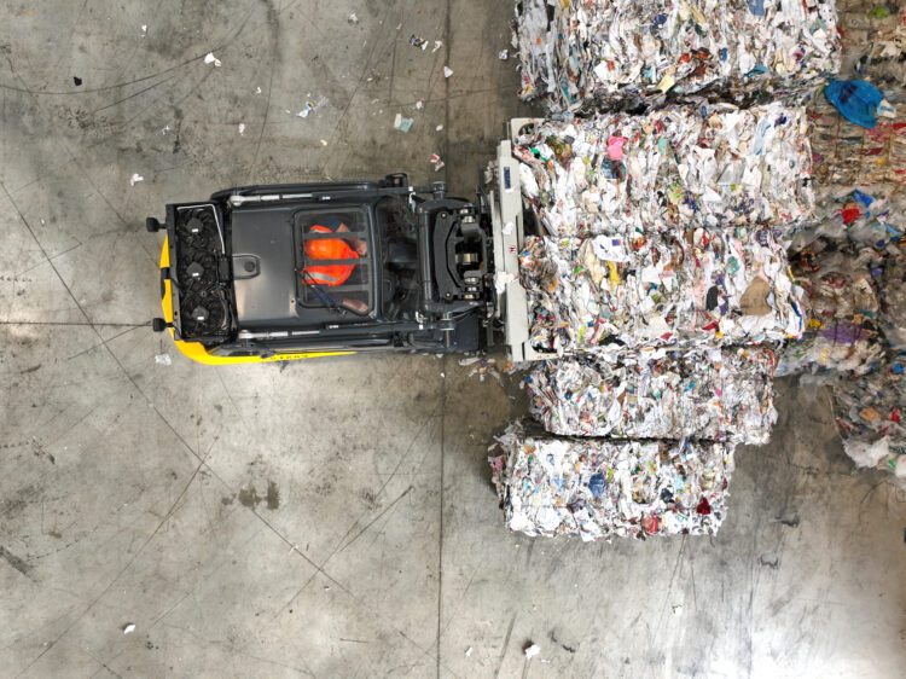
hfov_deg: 71.6
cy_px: 340
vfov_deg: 56.8
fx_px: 628
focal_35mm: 24
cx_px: 453
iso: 100
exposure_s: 1/60
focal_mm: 12.29
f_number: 2.8
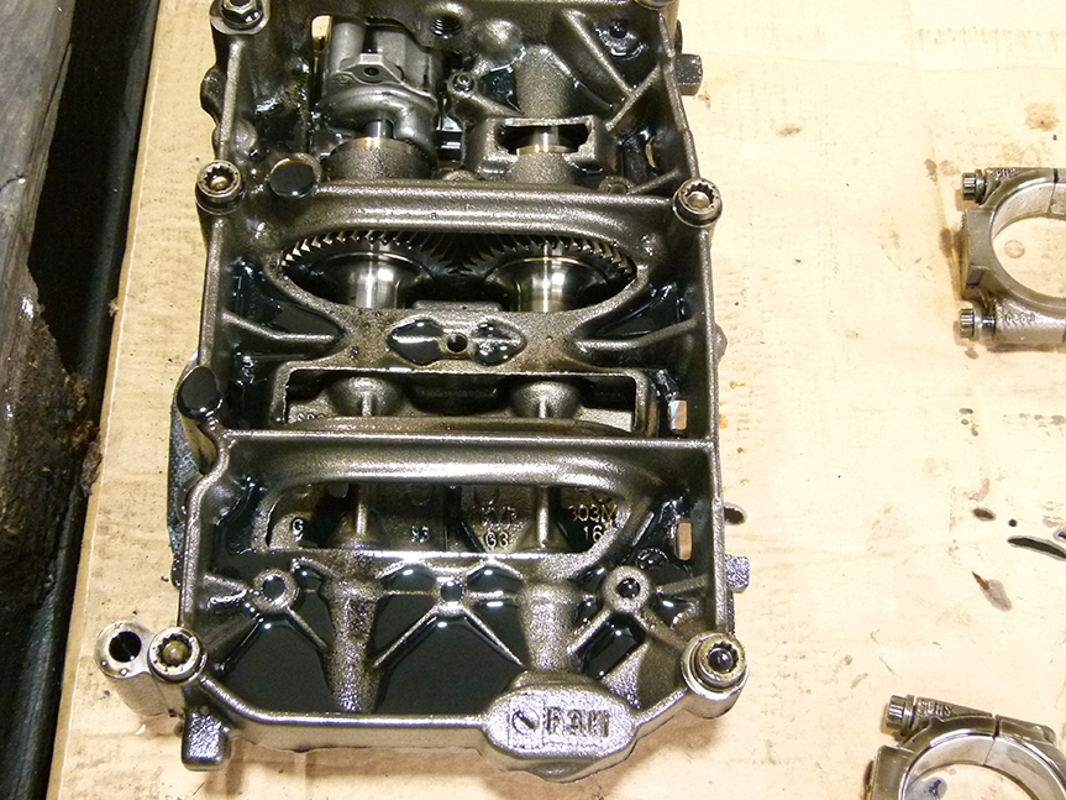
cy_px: 339
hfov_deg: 37.4
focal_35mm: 51
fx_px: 1570
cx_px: 594
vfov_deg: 28.5
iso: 400
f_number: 3.2
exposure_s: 1/20
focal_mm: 7.9
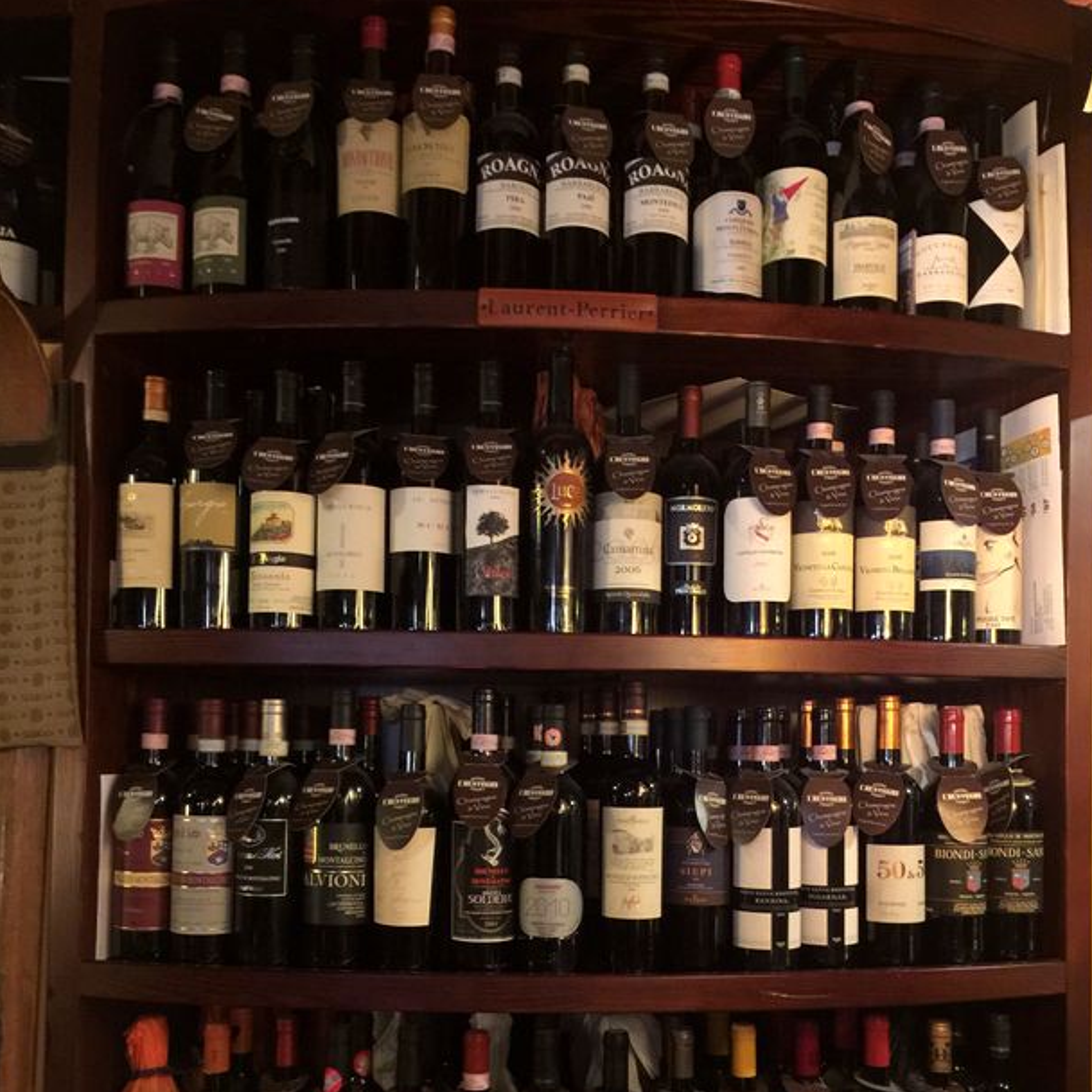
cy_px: 733
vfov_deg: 46.4
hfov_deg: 47.2
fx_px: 1249
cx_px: 553
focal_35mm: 35
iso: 100
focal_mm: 4.15
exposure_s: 1/4
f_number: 2.2
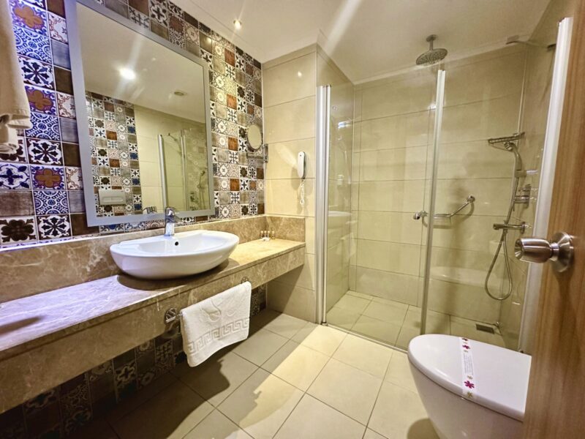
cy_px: 220
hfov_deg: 102.1
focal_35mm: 14
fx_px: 237
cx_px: 292
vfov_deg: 85.7
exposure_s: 1/60
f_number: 2.2
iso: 1250
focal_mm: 2.22
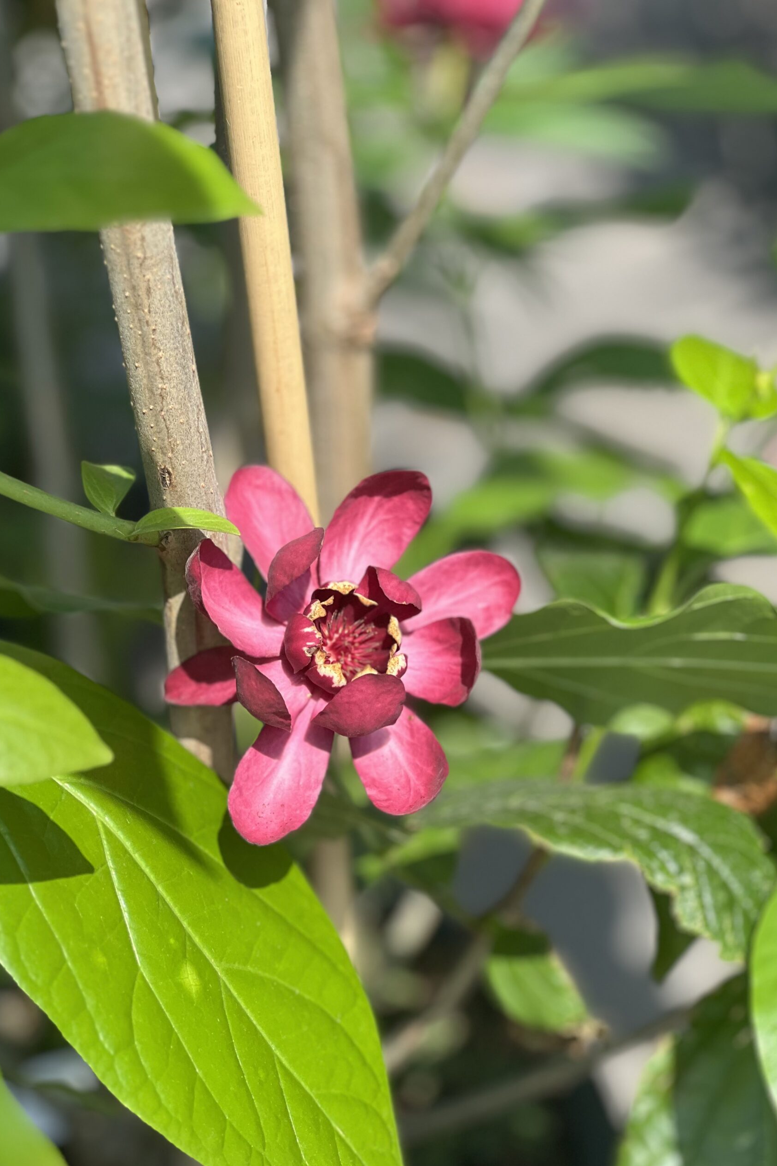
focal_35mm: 81
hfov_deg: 16.9
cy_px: 588
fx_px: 2623
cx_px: 362
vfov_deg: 25.1
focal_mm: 9
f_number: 2.8
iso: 32
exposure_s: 1/318
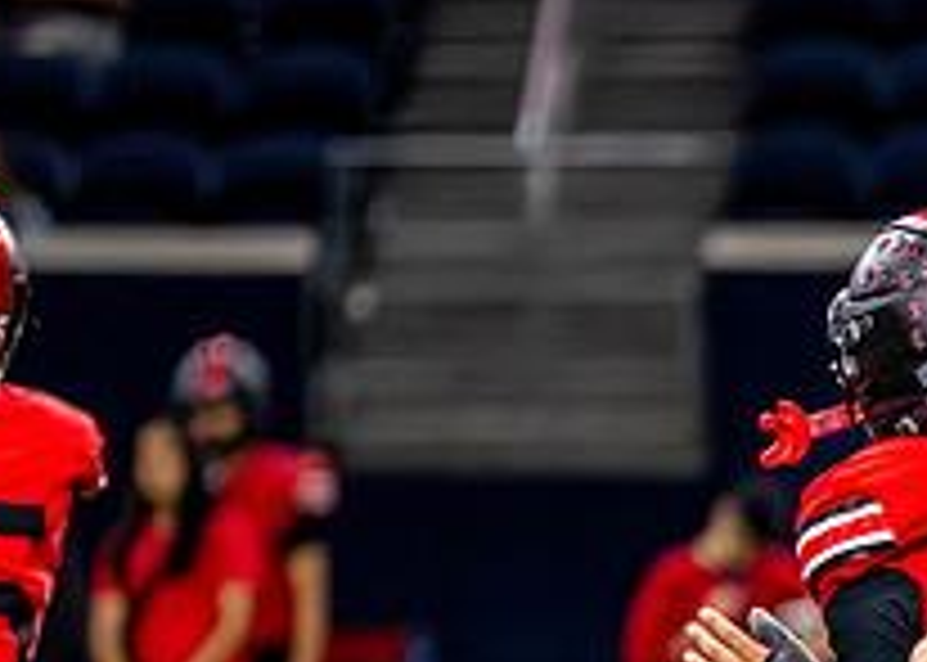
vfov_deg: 1.9
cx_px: 1207
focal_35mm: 758
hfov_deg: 2.7
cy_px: 794
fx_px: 19950
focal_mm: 200
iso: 5000
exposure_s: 1/2000
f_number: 2.8
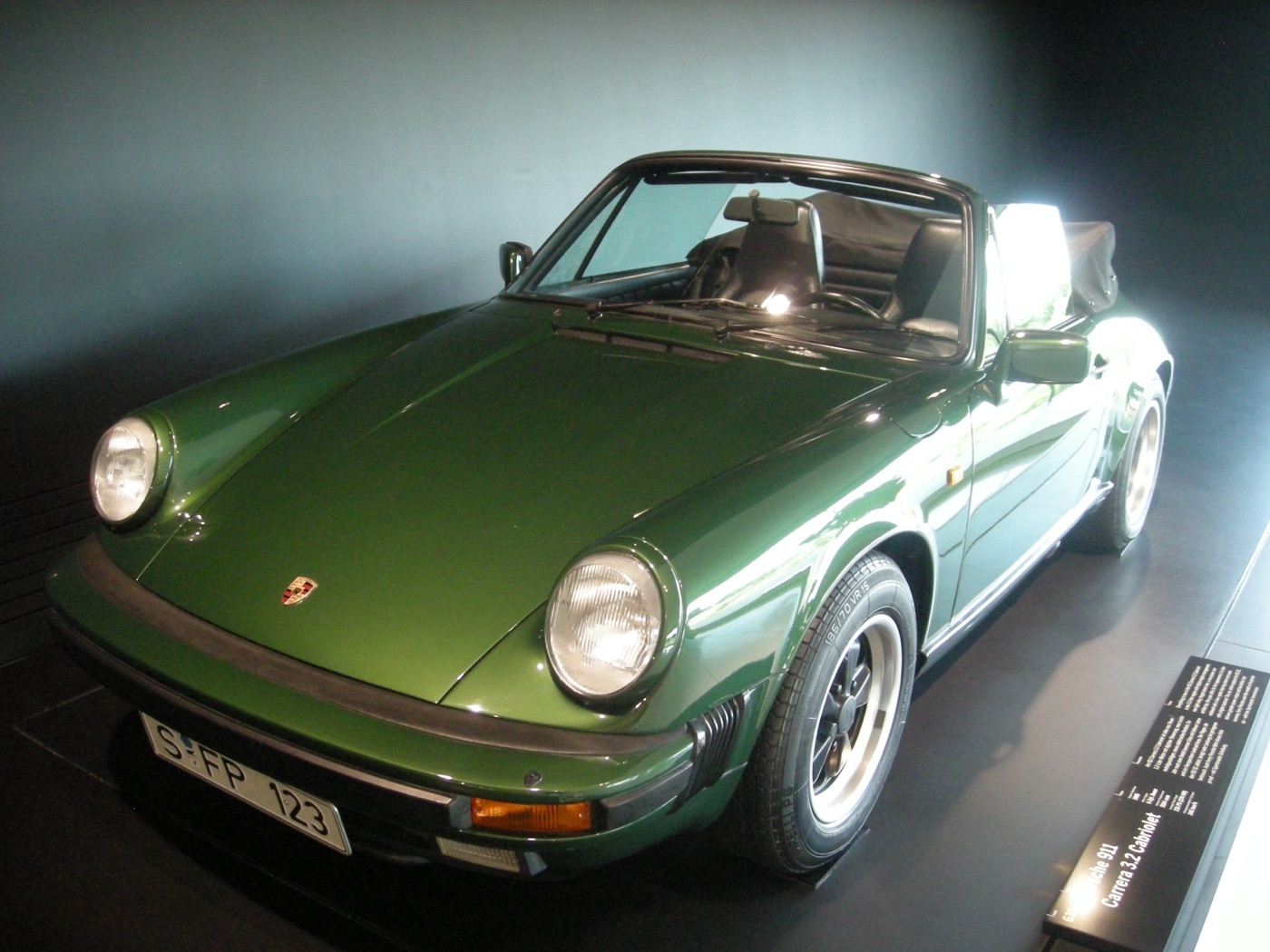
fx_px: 1284
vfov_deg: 40.7
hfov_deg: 52.6
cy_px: 476
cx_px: 635
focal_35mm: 35
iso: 400
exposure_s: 1/42.4
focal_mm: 5.7
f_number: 2.8
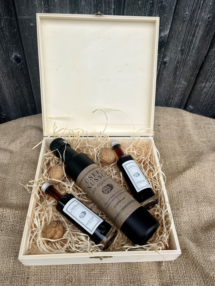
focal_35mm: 26
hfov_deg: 53.1
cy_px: 143
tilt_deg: -47.7
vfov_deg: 67.3
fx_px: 215
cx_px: 108
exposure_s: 1/1923
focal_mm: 5.1
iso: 50
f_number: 1.6
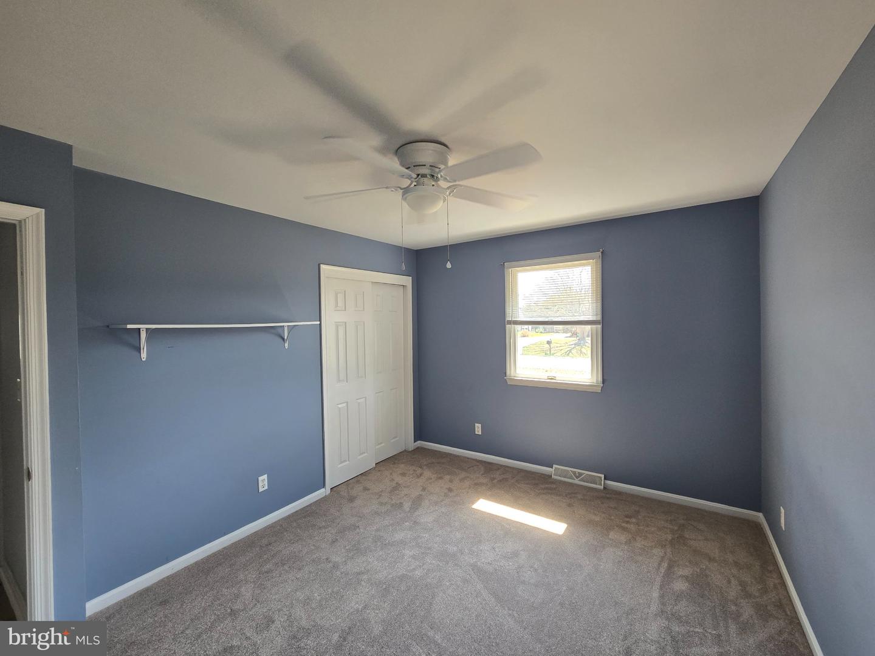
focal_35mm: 13
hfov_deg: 106.2
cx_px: 438
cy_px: 328
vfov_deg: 89.9
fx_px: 329
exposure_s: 1/100
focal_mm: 2.2
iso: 100
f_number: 2.2
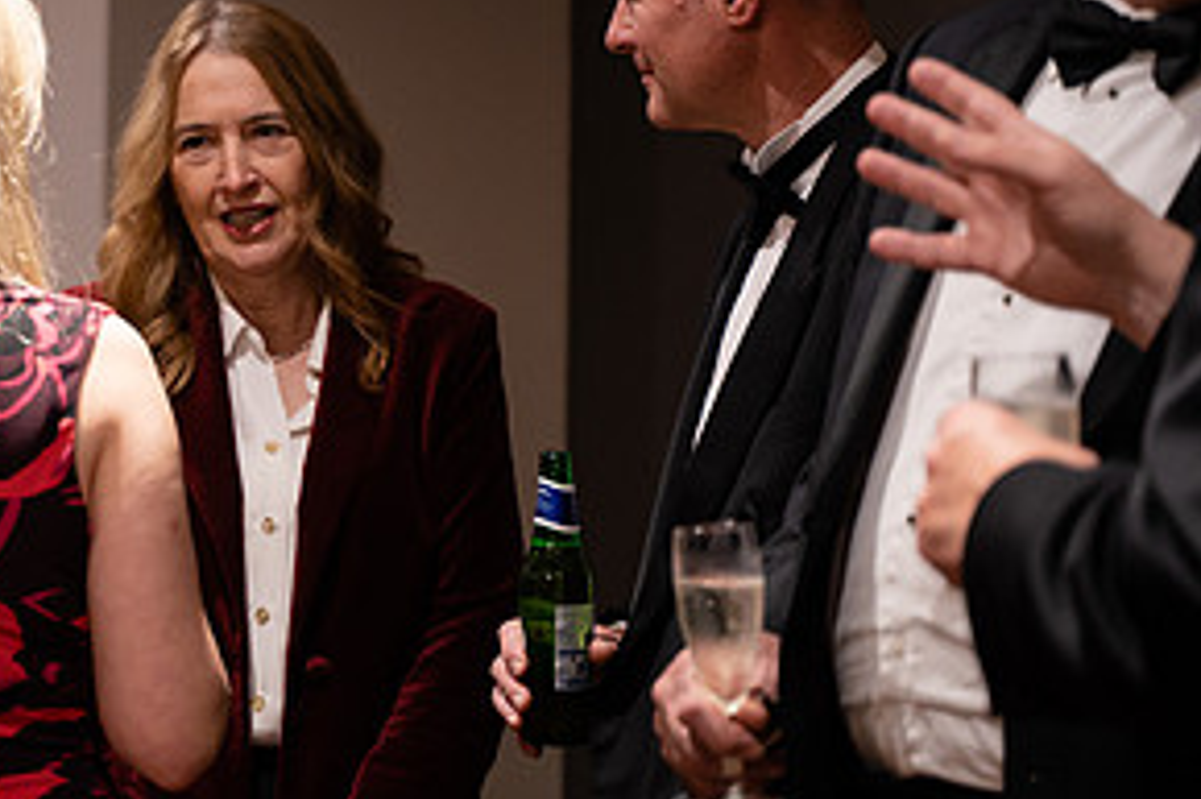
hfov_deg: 13.6
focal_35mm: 150
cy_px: 226
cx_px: 83
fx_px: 5001
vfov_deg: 9.1
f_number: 2.8
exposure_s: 1/60
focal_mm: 75
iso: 1250
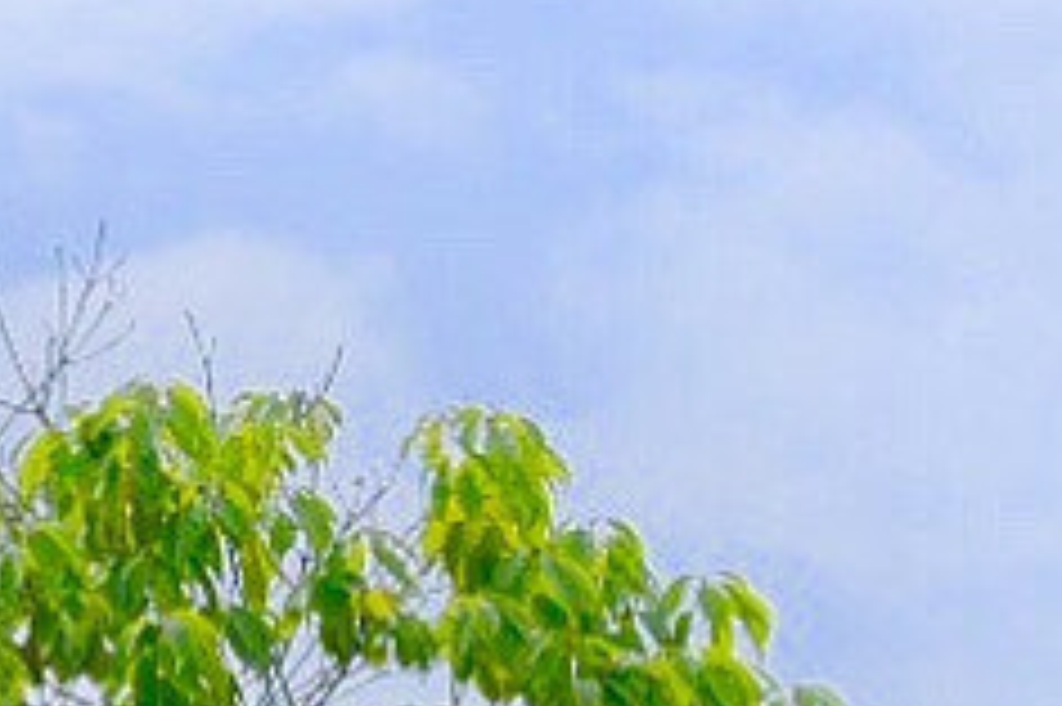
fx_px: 9993
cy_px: 1801
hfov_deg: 5.9
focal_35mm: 339
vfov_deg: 4.0
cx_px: -1197
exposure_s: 1/1000
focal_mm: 50
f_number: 5.6
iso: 100
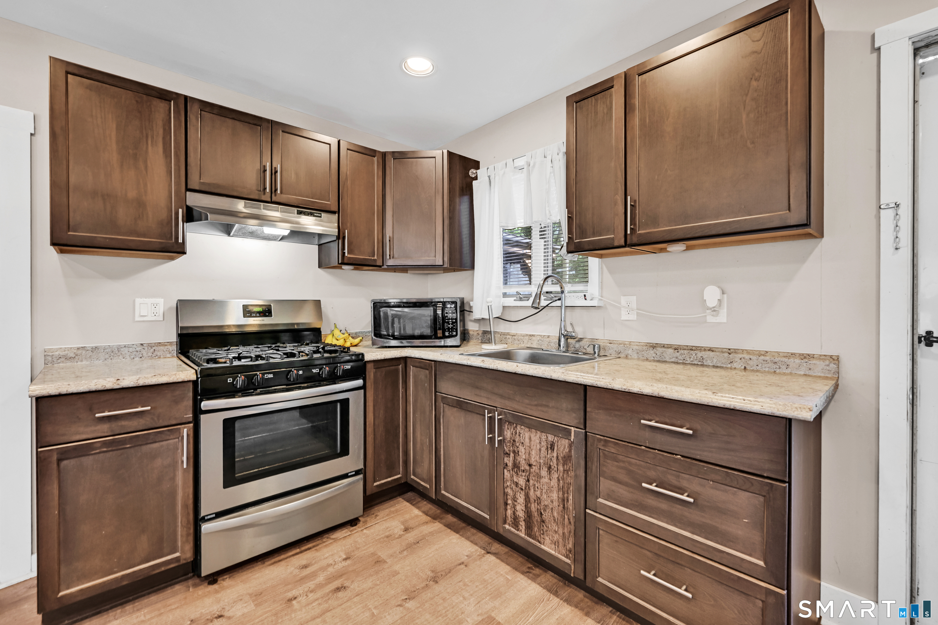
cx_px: 469
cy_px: 312
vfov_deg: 75.5
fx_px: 404
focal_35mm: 16
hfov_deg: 98.5
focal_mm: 15.5
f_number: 8
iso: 200
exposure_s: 1/250
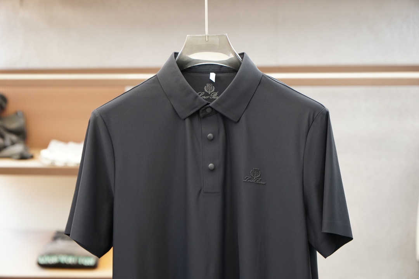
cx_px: 210
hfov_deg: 27.0
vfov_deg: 18.2
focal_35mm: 75
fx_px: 873
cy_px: 140
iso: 800
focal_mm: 50
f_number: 3.5
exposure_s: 1/125
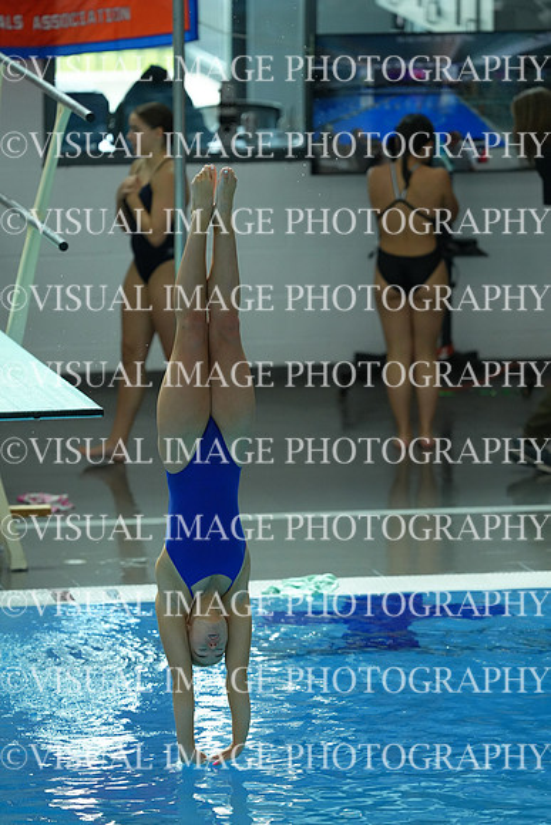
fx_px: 9177
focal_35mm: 400
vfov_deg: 5.2
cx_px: 276
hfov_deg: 3.4
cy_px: 412
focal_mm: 400
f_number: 4
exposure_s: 1/1600
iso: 4000
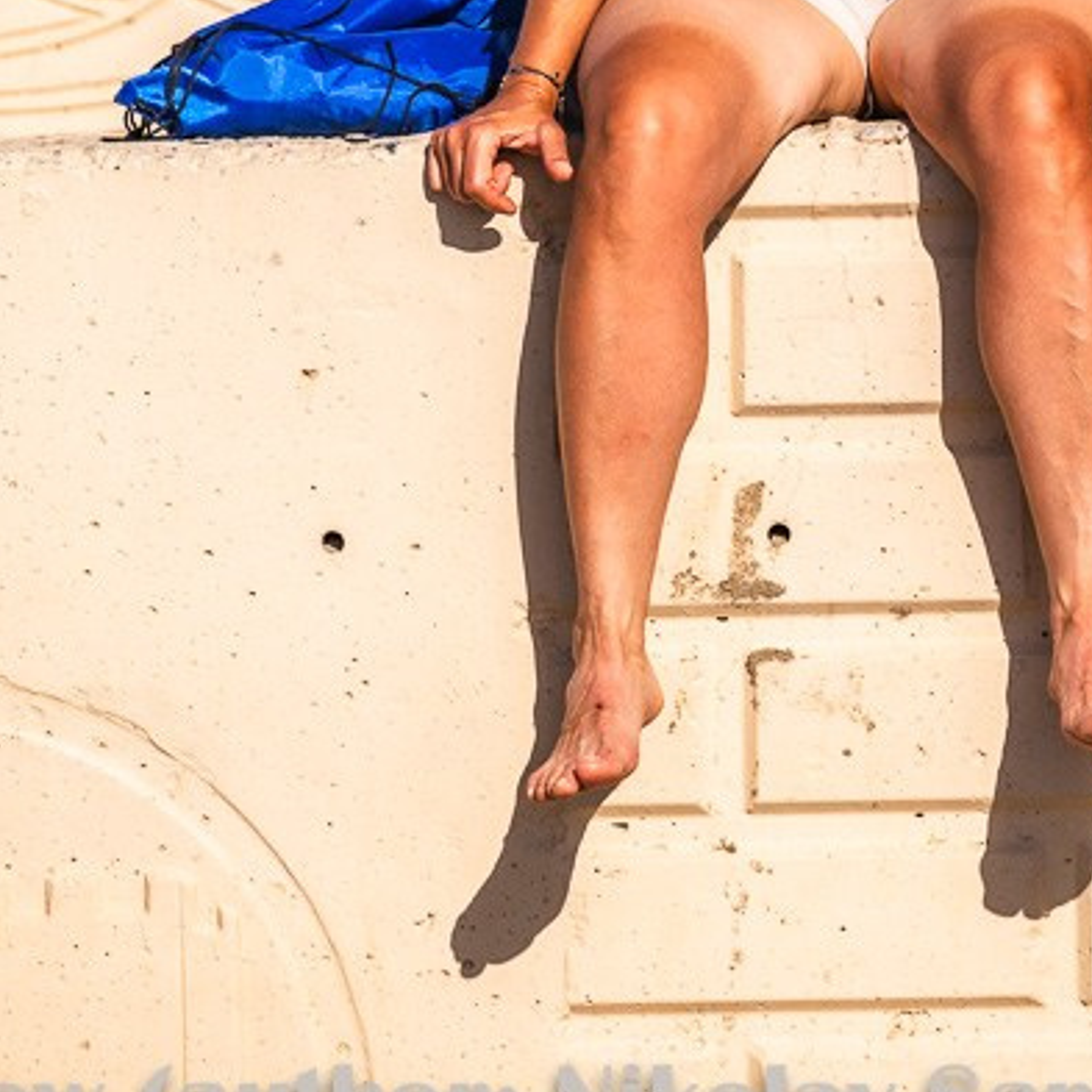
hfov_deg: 3.6
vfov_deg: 3.6
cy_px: -1
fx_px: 17274
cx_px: 1175
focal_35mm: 484
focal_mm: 175
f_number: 3.5
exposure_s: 1/4000
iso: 100
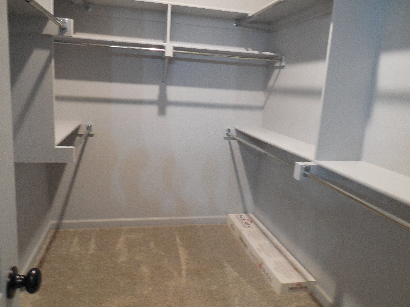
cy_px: 150
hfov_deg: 65.3
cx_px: 205
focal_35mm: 27
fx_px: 320
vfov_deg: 51.4
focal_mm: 4.5
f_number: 3.3
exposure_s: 1/8
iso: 450
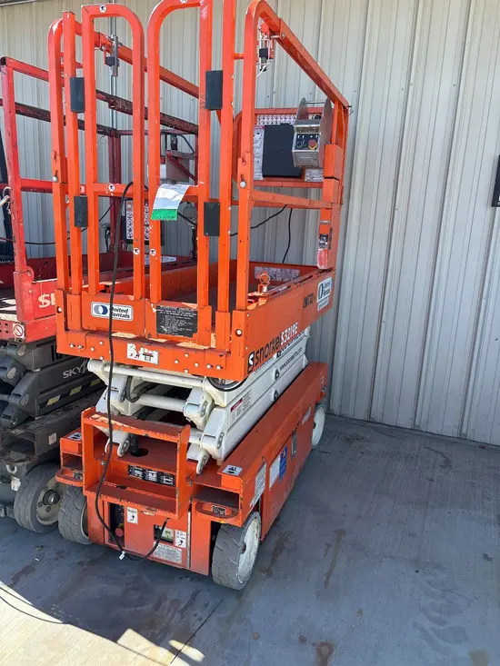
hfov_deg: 53.1
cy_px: 333
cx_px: 250
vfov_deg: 67.3
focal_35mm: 26
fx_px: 501
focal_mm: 5.96
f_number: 1.6
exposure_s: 1/739
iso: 50
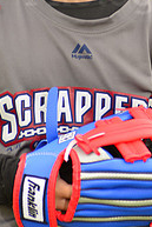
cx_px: 110
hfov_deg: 2.3
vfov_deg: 3.4
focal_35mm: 602
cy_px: -15
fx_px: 3806
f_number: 5.6
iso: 160
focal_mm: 200
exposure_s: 1/250
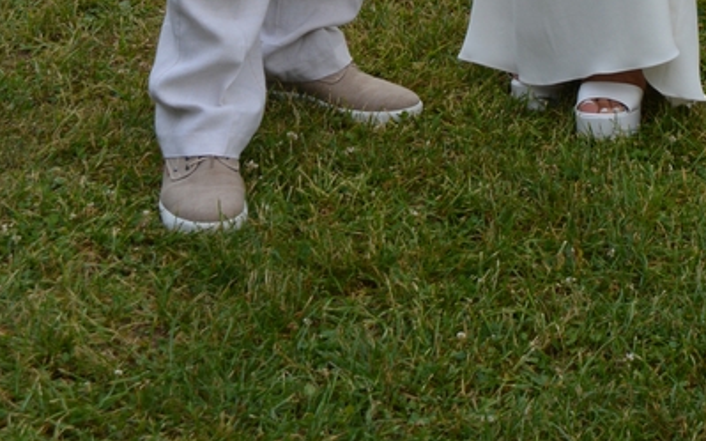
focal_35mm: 108
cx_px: 705
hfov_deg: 18.8
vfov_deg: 10.8
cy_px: -498
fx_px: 2077
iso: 200
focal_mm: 22
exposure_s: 1/125
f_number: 5.6
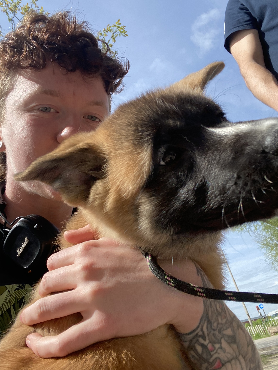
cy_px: 185
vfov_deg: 60.0
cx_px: 139
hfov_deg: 46.8
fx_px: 321
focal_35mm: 30
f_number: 2.2
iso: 25
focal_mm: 2.71
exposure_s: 1/501
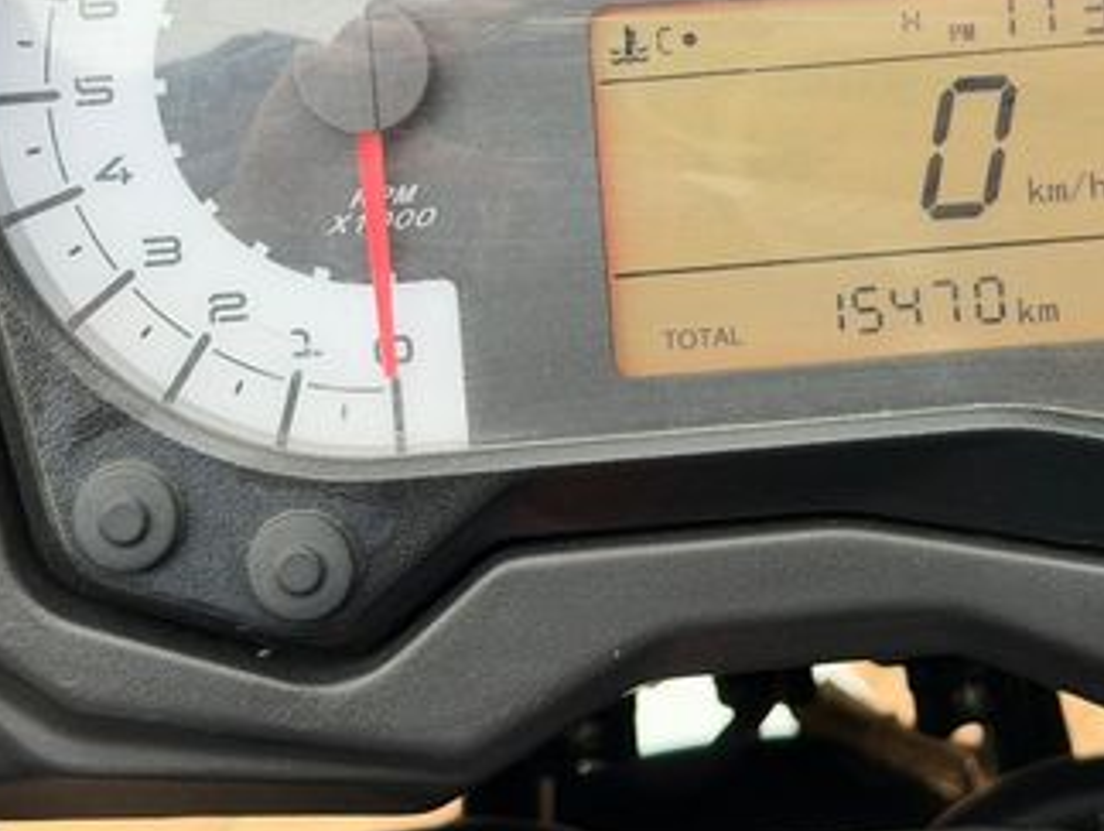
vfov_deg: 15.3
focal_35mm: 95
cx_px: 728
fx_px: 3033
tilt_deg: -39.3
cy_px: 21
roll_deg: -19.1
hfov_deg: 20.6
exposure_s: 1/204
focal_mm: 6.76
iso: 64
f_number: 1.78
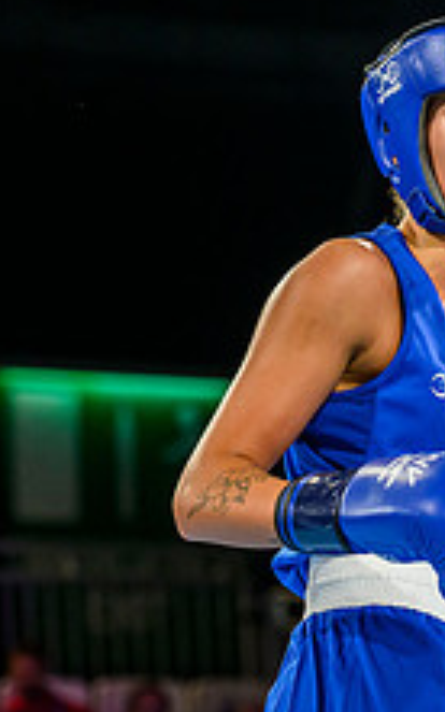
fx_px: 5145
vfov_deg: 7.9
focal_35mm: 265
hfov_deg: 4.9
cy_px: 390
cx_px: 601
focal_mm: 85
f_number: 3.2
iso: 2000
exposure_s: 1/1600
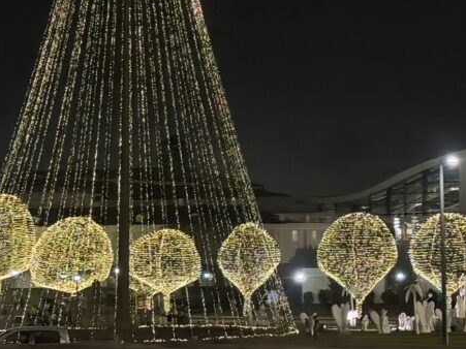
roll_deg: +1.3
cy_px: 106
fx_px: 1467
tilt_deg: +6.9
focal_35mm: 109
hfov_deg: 18.0
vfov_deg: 13.5
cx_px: 296
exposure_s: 1/40
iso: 400
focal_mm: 6.76
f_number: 1.78
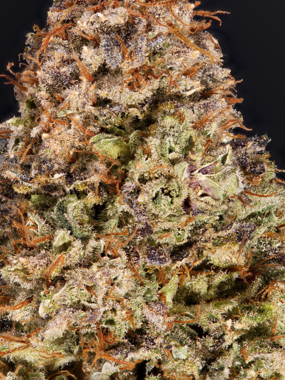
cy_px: 144
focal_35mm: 150
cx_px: 115
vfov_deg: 13.2
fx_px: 1648
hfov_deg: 9.9
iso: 100
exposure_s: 1/400
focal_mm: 60
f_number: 2.8
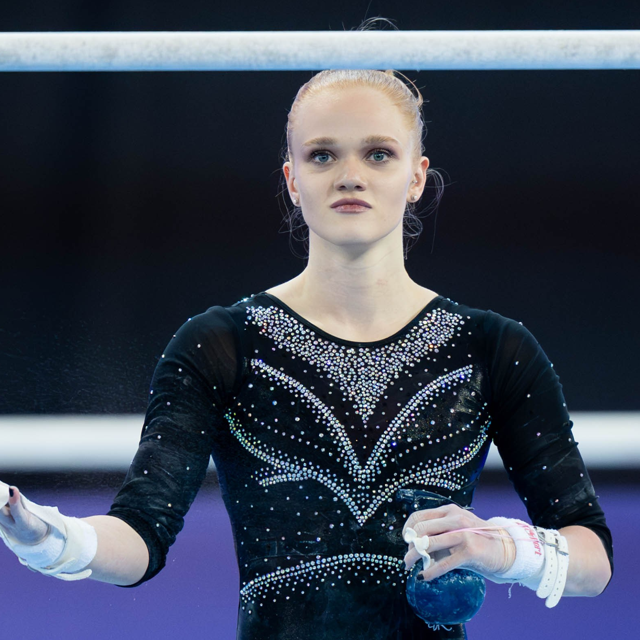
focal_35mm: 652
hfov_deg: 2.7
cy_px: 297
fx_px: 13638
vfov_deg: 2.7
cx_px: 392
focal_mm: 200
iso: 3600
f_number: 2.8
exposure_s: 1/1000
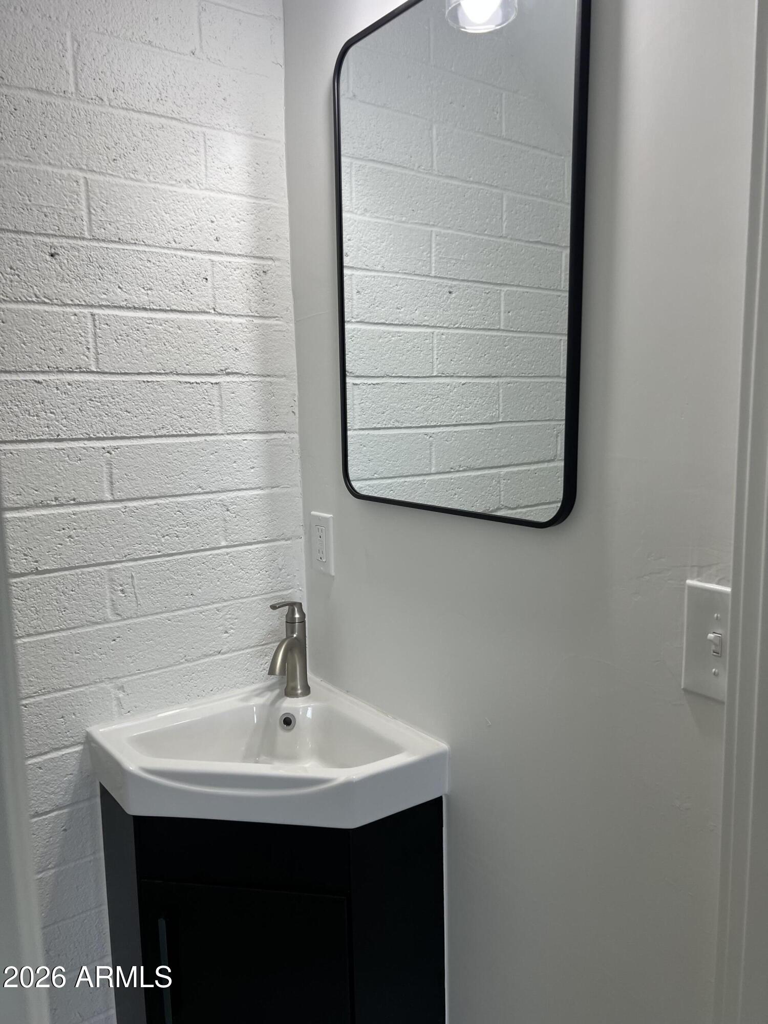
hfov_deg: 53.1
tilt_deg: -6.4
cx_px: 384
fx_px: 769
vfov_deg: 67.3
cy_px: 512
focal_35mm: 26
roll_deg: +2.9
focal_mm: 5.7
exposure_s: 1/121
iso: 50
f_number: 1.5
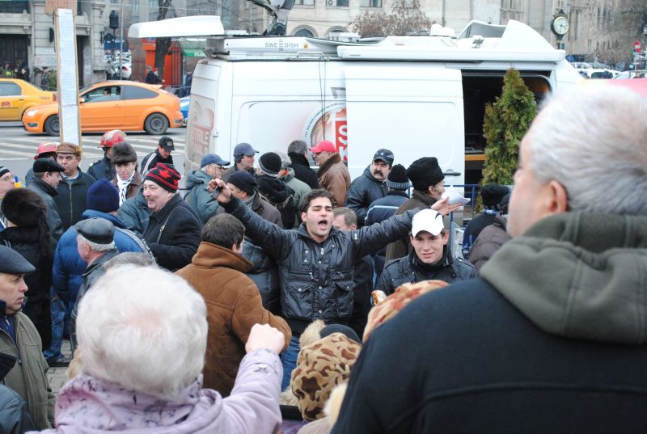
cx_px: 324
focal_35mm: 60
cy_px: 217
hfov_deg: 33.3
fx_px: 1081
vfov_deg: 22.7
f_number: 6.3
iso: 800
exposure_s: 1/160
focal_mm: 40
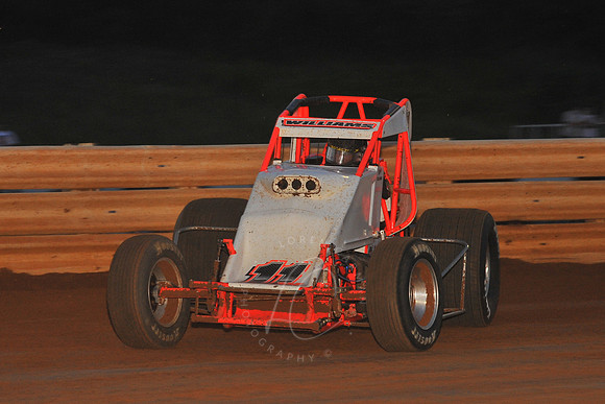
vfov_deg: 11.0
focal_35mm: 125
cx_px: 302
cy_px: 202
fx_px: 2101
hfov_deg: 16.4
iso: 1000
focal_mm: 125
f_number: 8
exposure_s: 1/320
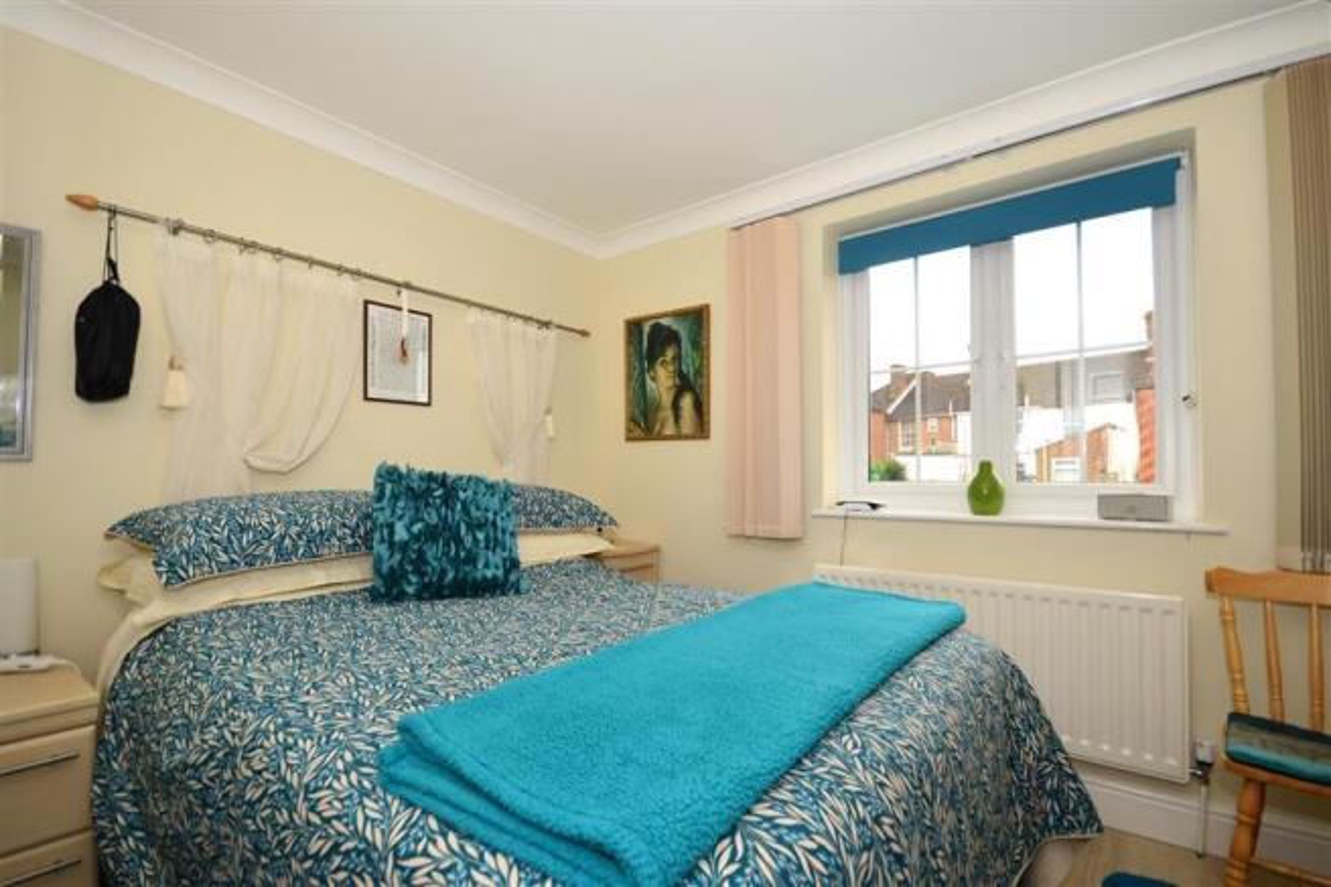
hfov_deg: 100.4
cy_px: 444
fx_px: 554
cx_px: 666
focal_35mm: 15
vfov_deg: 77.3
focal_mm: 10
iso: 400
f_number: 5.6
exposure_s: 1/80
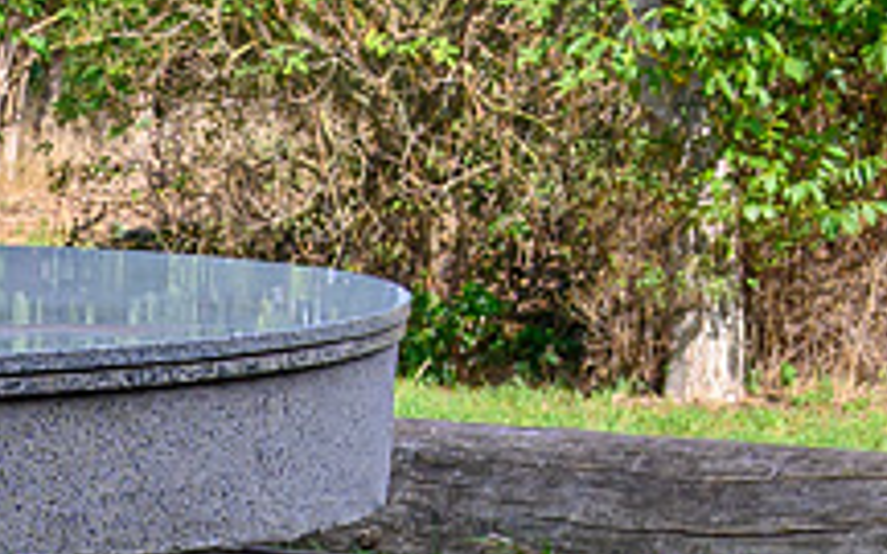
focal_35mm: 165
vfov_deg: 7.7
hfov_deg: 12.3
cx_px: -209
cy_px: 977
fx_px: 3999
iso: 200
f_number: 8
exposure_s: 1/250
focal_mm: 19.5
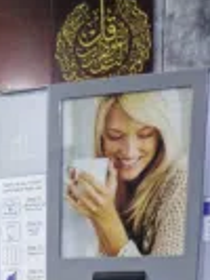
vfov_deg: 23.4
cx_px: 6
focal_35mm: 69
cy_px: 404
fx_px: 557
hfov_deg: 20.7
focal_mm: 5.56
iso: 1998
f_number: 1.8
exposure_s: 1/33.3
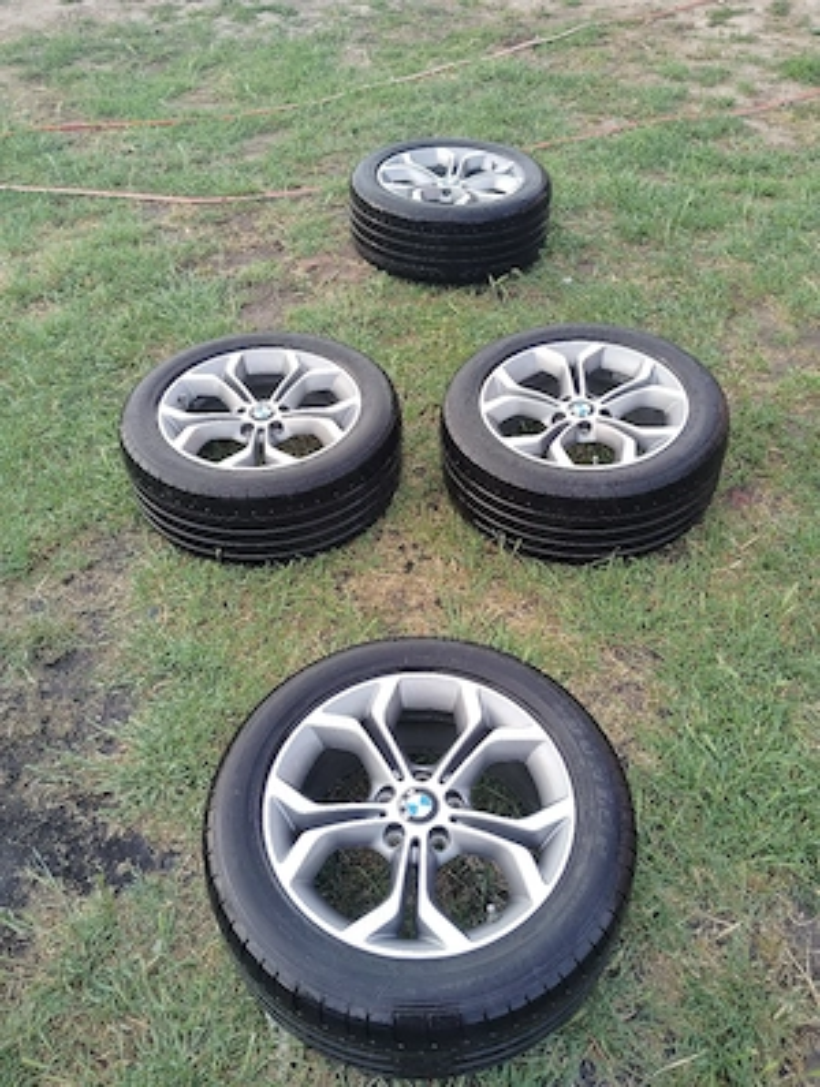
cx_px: 410
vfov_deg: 63.4
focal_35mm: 28
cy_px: 544
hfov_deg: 49.9
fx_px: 882
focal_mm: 4.22
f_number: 1.8
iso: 122
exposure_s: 1/100
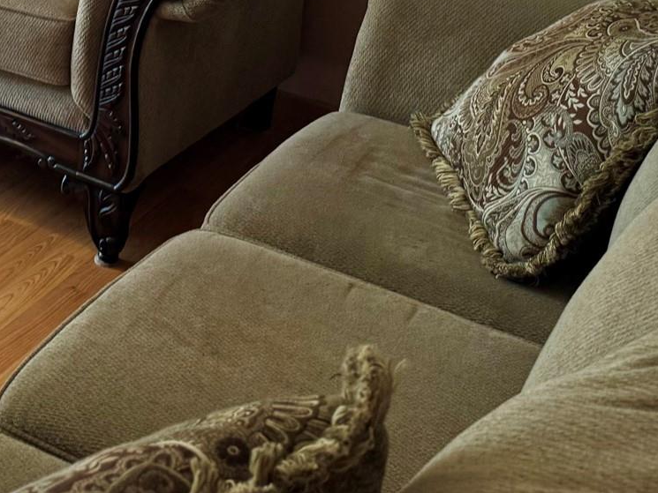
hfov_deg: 28.2
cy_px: -169
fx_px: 1255
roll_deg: -3.8
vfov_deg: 20.2
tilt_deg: -11.1
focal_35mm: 66
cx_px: 55
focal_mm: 6.76
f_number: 1.78
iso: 200
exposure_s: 1/60
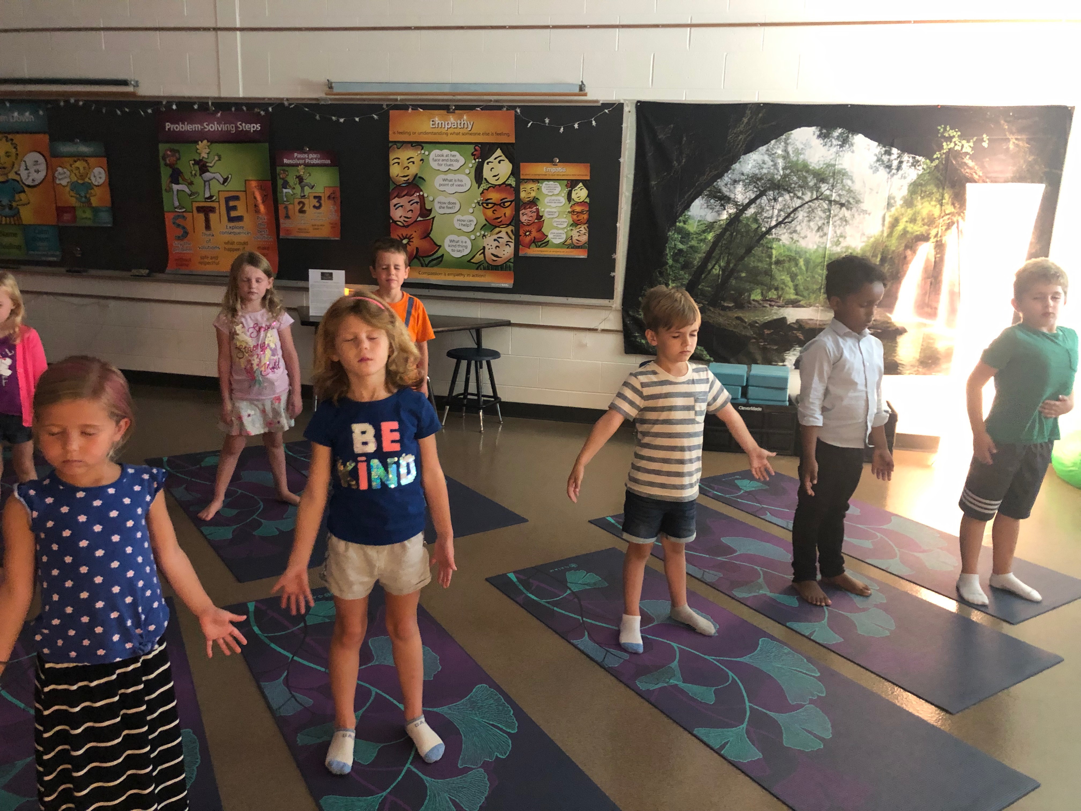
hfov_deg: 63.4
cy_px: 406
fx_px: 874
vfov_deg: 49.7
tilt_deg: -13.5
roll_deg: -1.1
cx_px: 540
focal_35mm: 28
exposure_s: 1/4
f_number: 1.8
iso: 100
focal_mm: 4
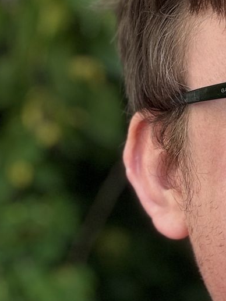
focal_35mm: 99
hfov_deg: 13.9
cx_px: 347
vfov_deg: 19.8
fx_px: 861
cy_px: 152
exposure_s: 1/121
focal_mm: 2.69
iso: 32
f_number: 1.9
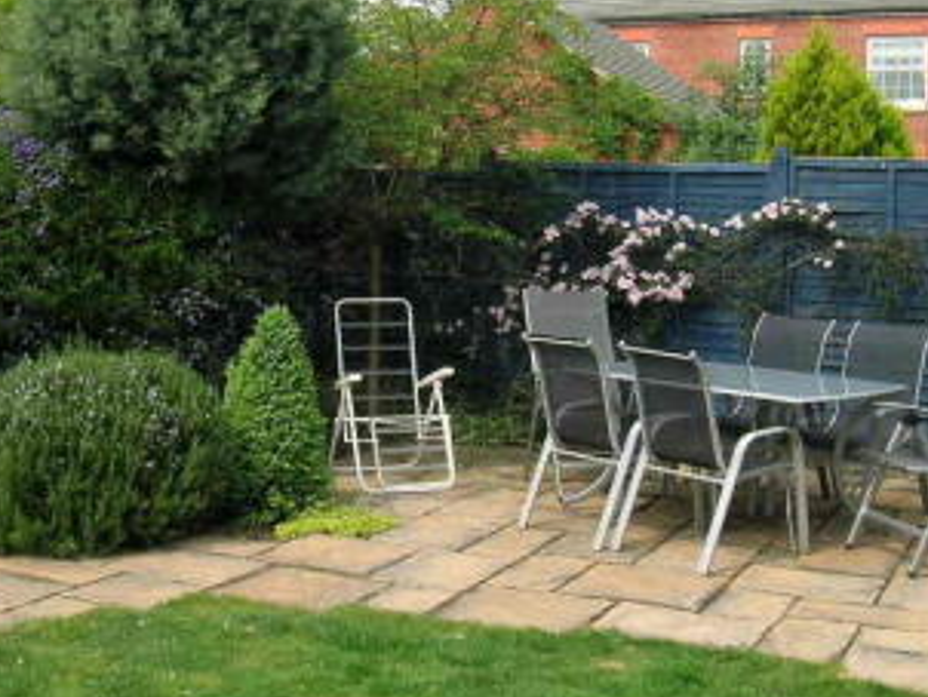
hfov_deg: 35.2
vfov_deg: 27.0
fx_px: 1449
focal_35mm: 54
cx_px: 306
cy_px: 278
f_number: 5.6
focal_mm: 5.8
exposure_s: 1/210
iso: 50
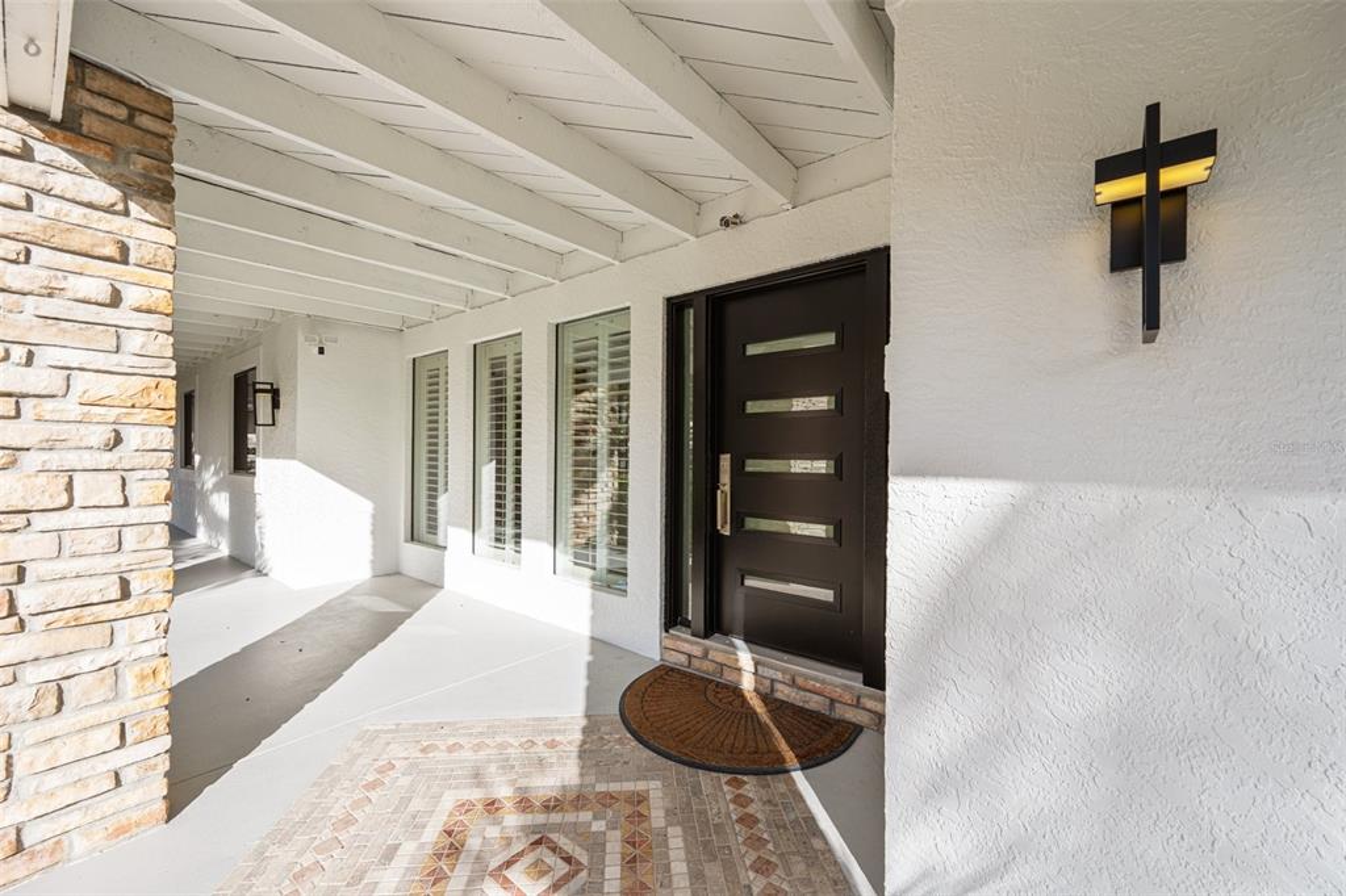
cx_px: 673
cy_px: 448
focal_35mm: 14
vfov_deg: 81.2
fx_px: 523
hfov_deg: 104.3
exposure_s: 1/125
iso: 32
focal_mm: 14
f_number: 7.1
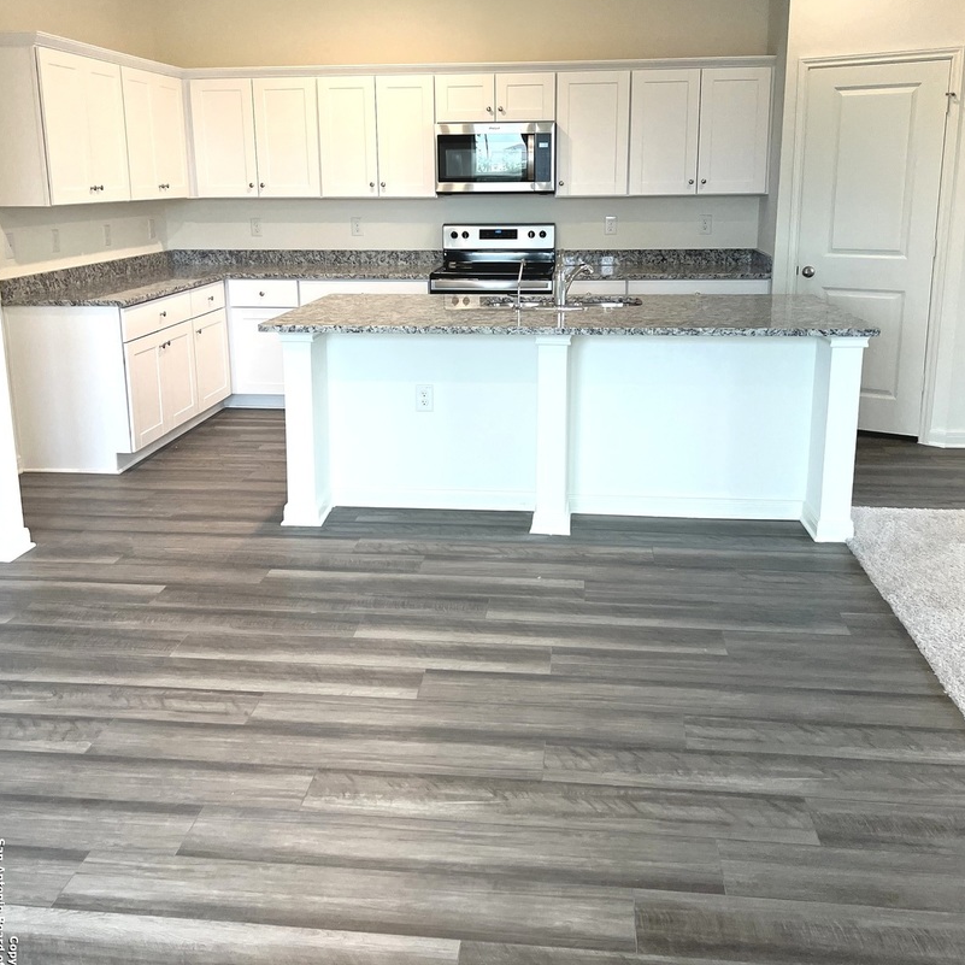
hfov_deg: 52.5
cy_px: 382
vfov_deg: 52.1
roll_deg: +1.4
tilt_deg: -10.8
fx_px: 978
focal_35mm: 31
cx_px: 481
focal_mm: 5.7
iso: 125
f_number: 1.5
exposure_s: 1/120
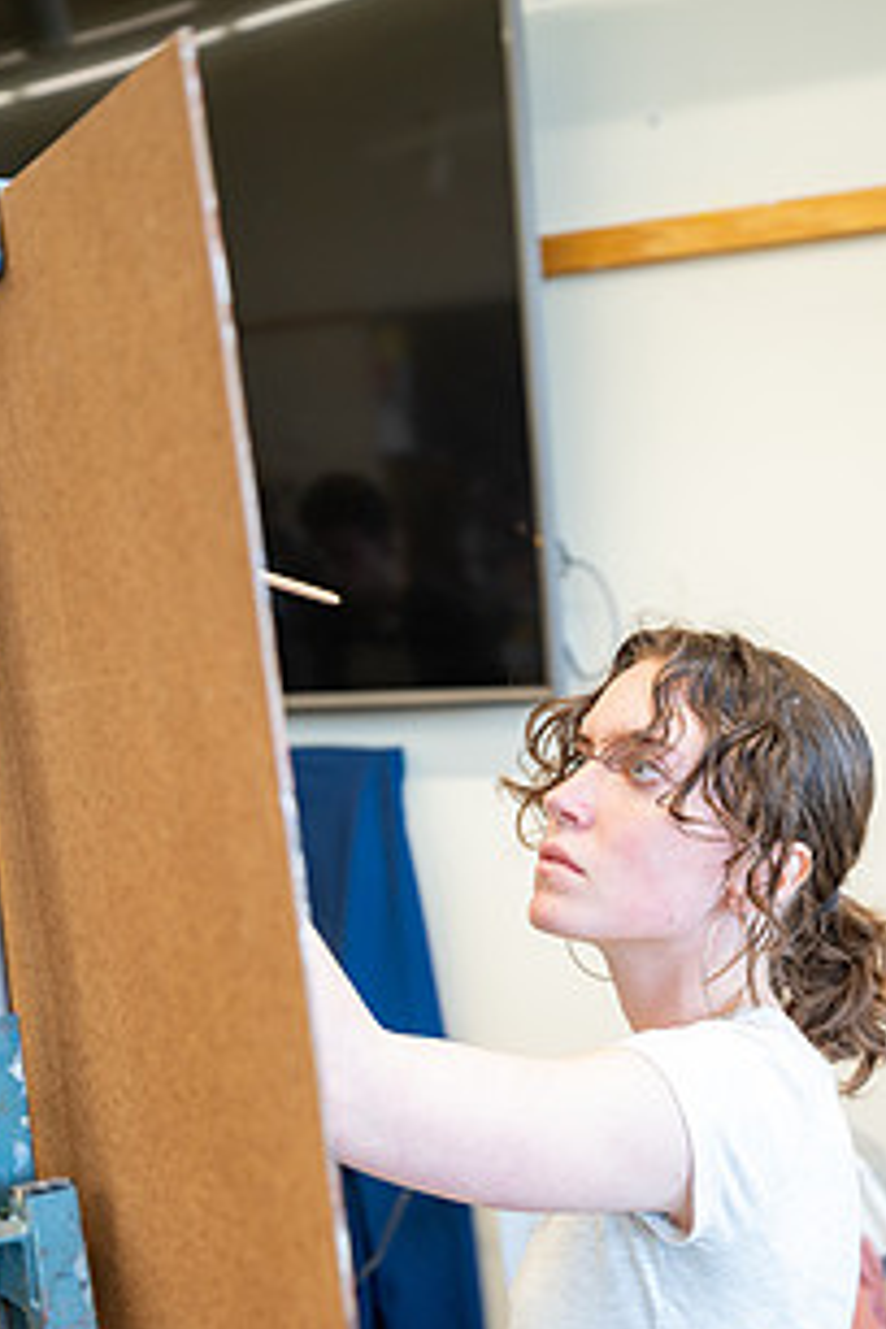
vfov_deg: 36.9
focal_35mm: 53
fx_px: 1956
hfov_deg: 25.4
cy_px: 934
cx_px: 552
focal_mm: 36
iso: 320
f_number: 2.8
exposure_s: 1/100
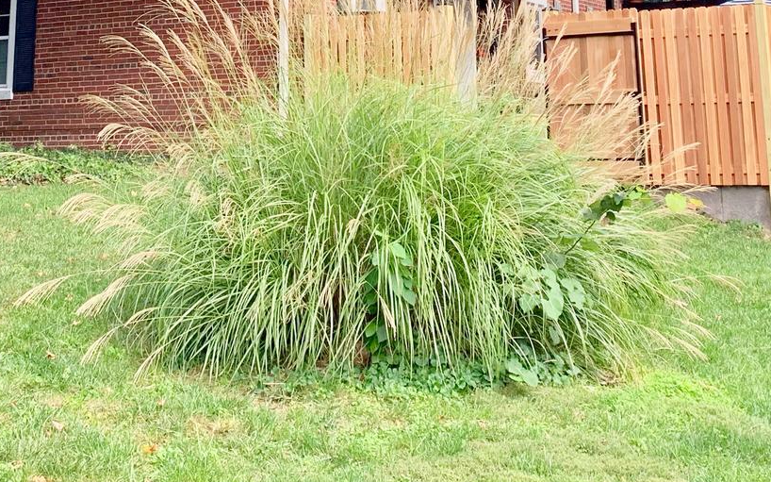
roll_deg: +0.6
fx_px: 1450
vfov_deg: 17.4
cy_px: -189
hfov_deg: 29.7
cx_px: 334
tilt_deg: +12.8
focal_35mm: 69
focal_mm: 4.25
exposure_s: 1/133
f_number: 1.8
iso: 25
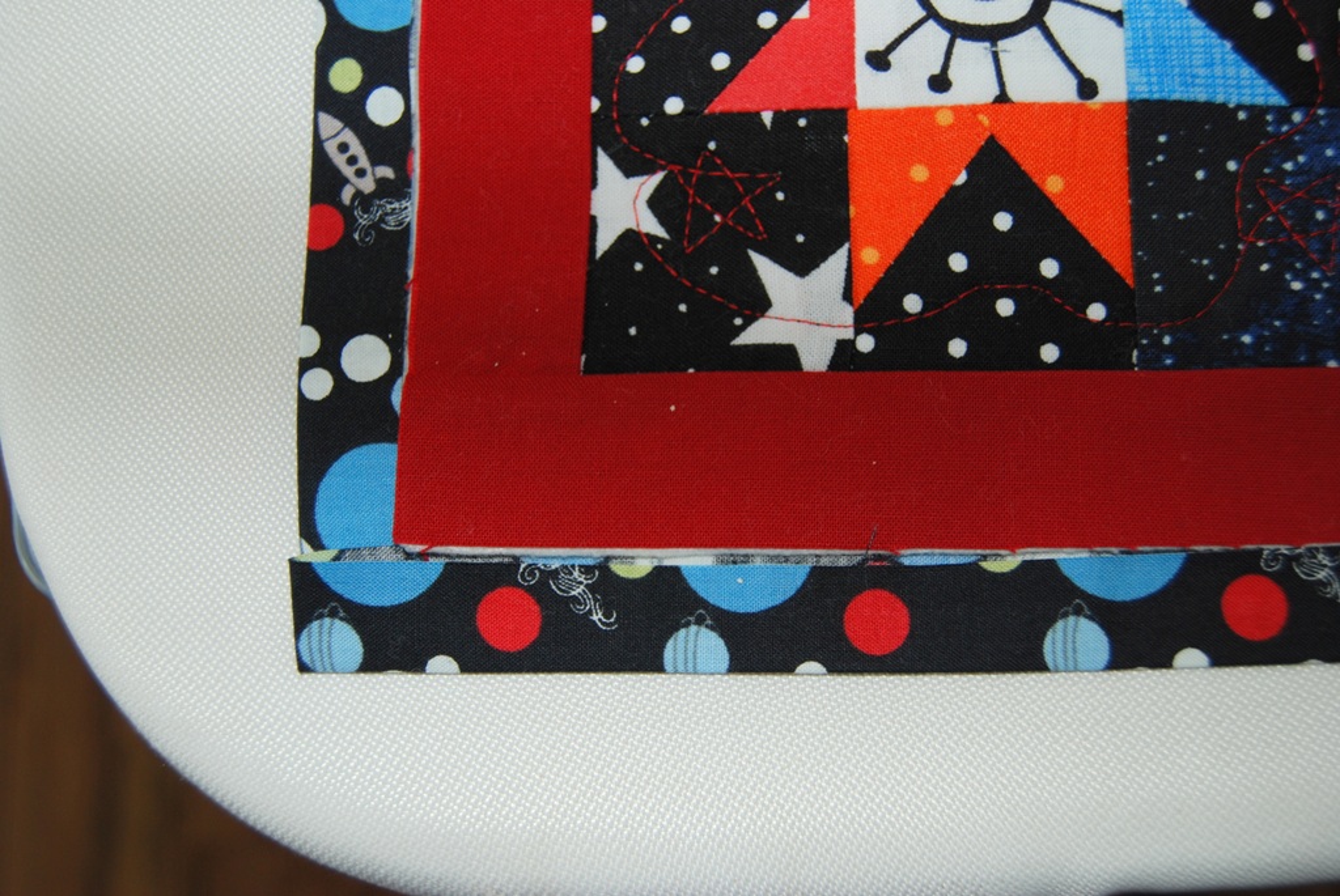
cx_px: 670
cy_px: 448
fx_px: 1565
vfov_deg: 32.0
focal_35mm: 42
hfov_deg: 46.4
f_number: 4.2
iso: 200
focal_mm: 28
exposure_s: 1/60
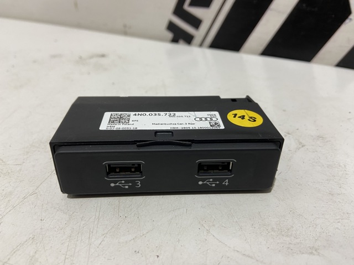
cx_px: 177
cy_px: 132
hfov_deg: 67.3
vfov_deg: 53.0
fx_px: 266
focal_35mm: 26
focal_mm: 4.25
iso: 125
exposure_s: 1/50
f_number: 1.8
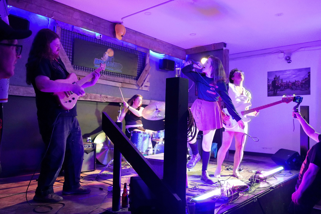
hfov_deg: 65.5
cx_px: 160
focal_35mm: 28
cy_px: 107
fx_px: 250
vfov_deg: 46.4
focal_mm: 28
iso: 5000
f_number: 4
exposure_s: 1/160
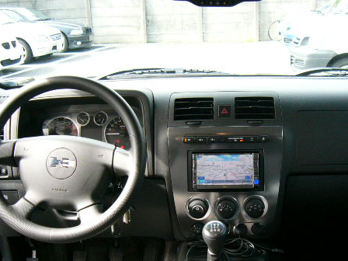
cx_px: 200
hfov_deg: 38.1
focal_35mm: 50
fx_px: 503
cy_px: 154
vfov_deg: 29.1
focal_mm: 5.8
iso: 100
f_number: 2.8
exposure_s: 1/80
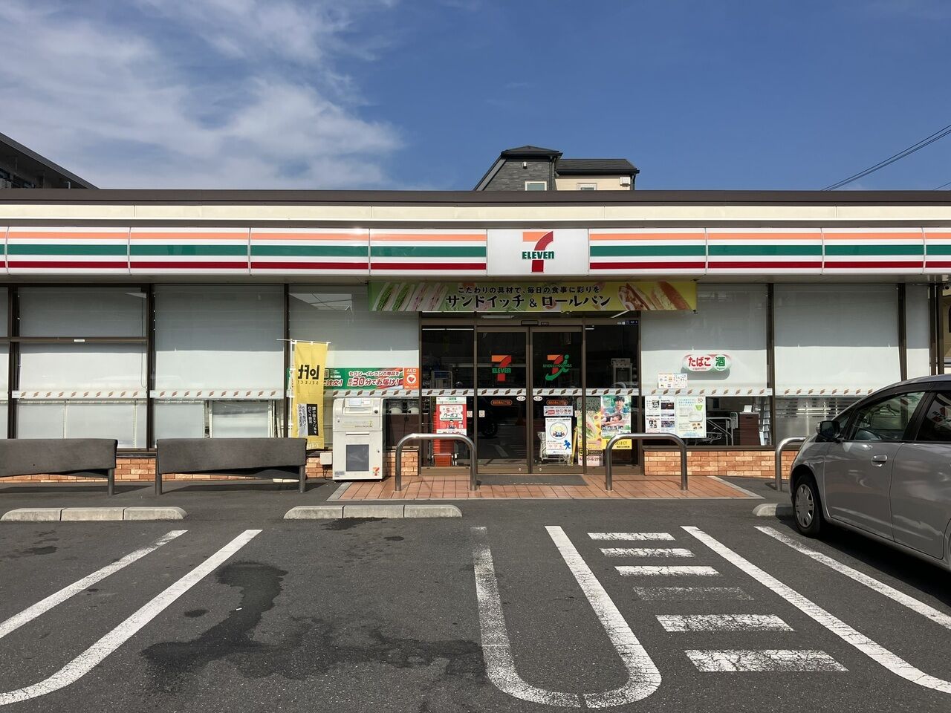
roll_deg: -0.1
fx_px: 769
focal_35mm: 28
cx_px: 476
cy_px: 356
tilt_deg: +4.5
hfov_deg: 63.4
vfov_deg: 49.7
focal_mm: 3.99
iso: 32
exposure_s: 1/3745
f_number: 1.8
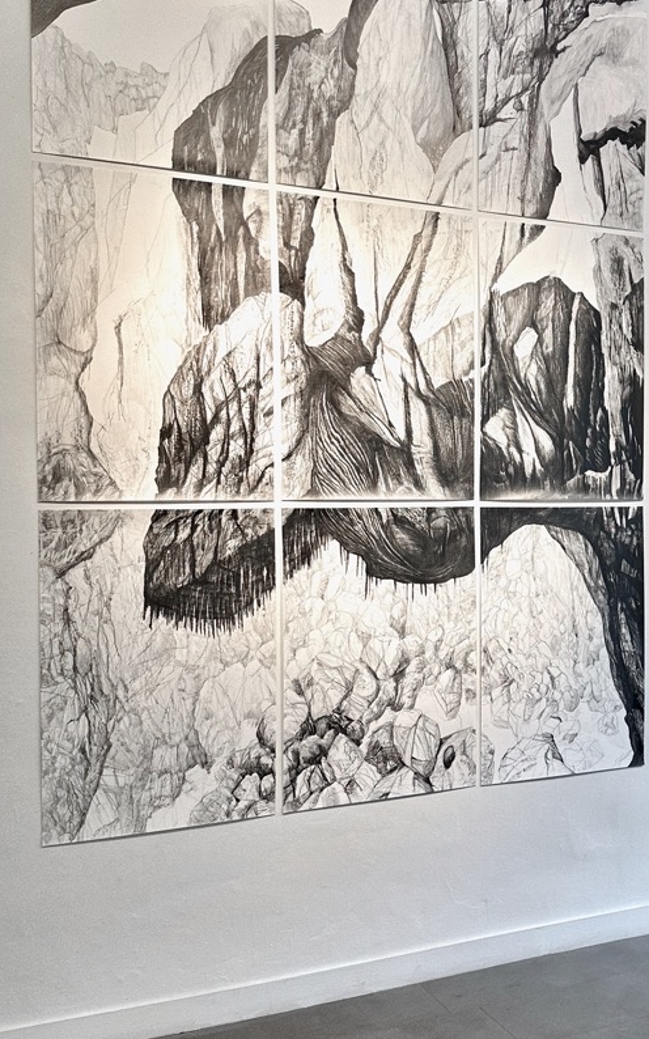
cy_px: 517
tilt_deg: -0.2
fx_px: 1161
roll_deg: -0.7
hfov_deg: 30.5
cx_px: 517
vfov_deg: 48.2
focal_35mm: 41
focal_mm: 6.86
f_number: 1.78
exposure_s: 1/414
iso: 80
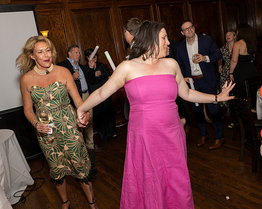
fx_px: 235
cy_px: 92
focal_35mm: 30
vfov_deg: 47.9
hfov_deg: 58.1
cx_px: 119
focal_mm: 24
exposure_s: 1/250
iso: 640
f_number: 8
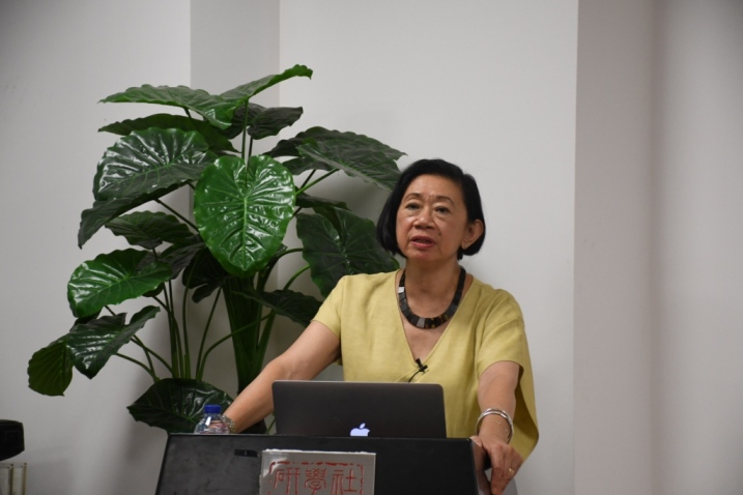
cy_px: 248
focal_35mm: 112
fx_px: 2311
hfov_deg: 18.3
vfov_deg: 12.2
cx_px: 372
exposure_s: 1/80
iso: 1600
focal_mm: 75
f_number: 5
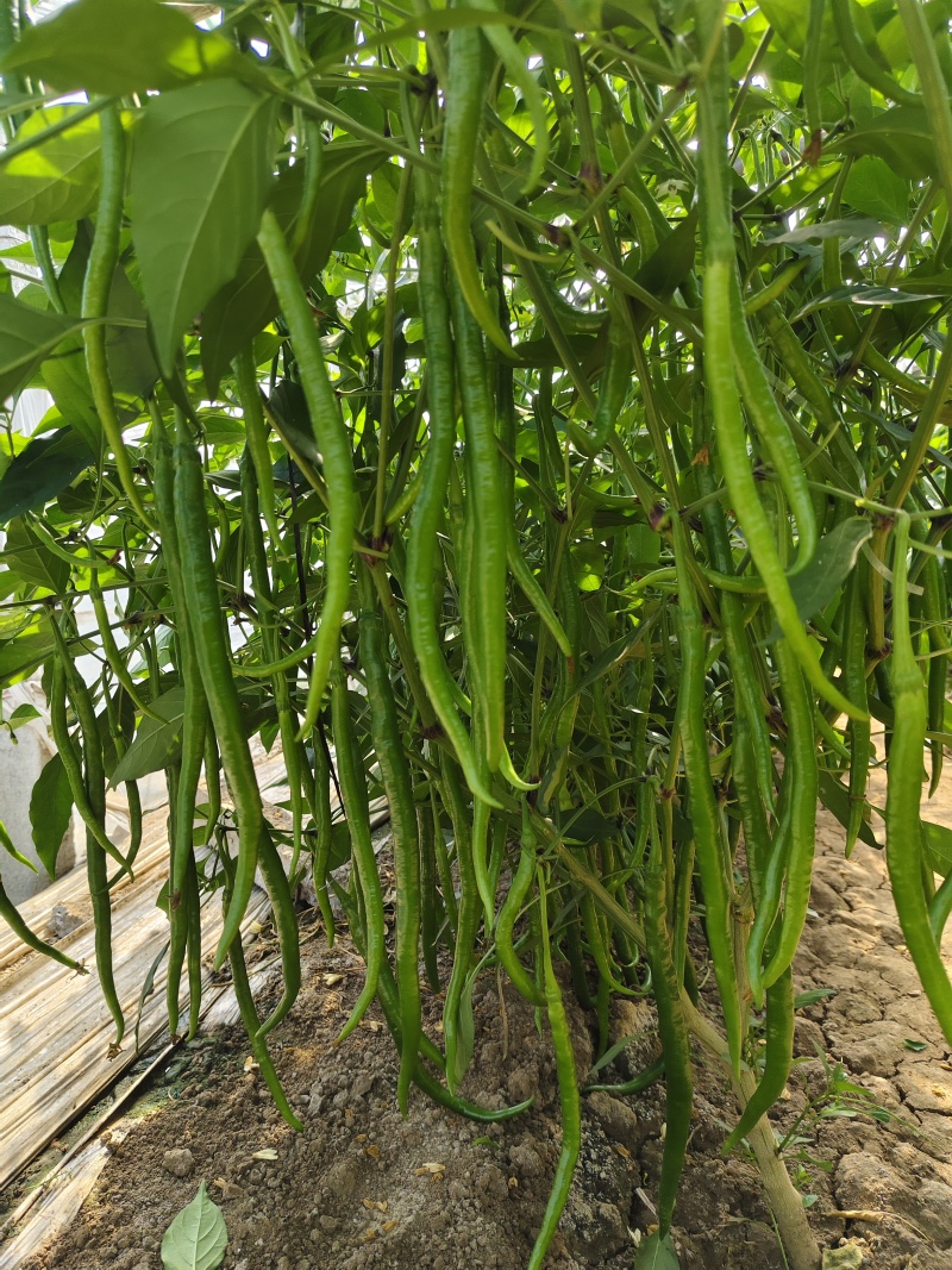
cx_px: 476
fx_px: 844
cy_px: 635
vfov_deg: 73.9
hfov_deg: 58.9
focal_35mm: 23
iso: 50
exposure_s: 1/437
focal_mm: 5.56
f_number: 1.88
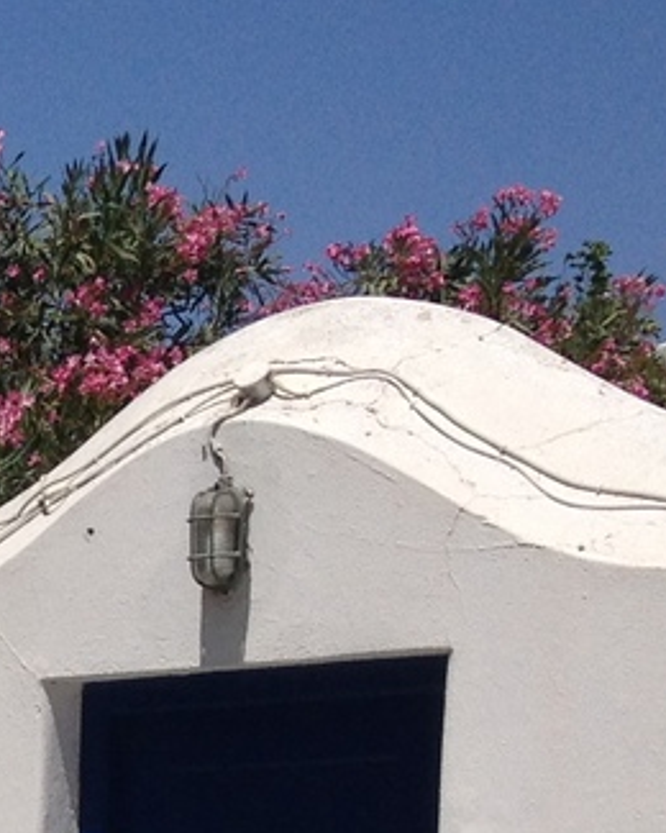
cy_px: 1371
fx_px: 4139
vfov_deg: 10.9
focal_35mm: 168
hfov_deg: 8.6
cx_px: -730
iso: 50
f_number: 2.4
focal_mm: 4.28
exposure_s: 1/3247
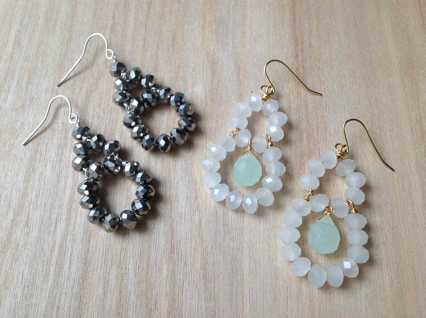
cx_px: 213
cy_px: 159
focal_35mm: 35
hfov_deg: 52.7
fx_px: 430
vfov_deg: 40.6
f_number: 2.4
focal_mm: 4.28
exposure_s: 1/120
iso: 125
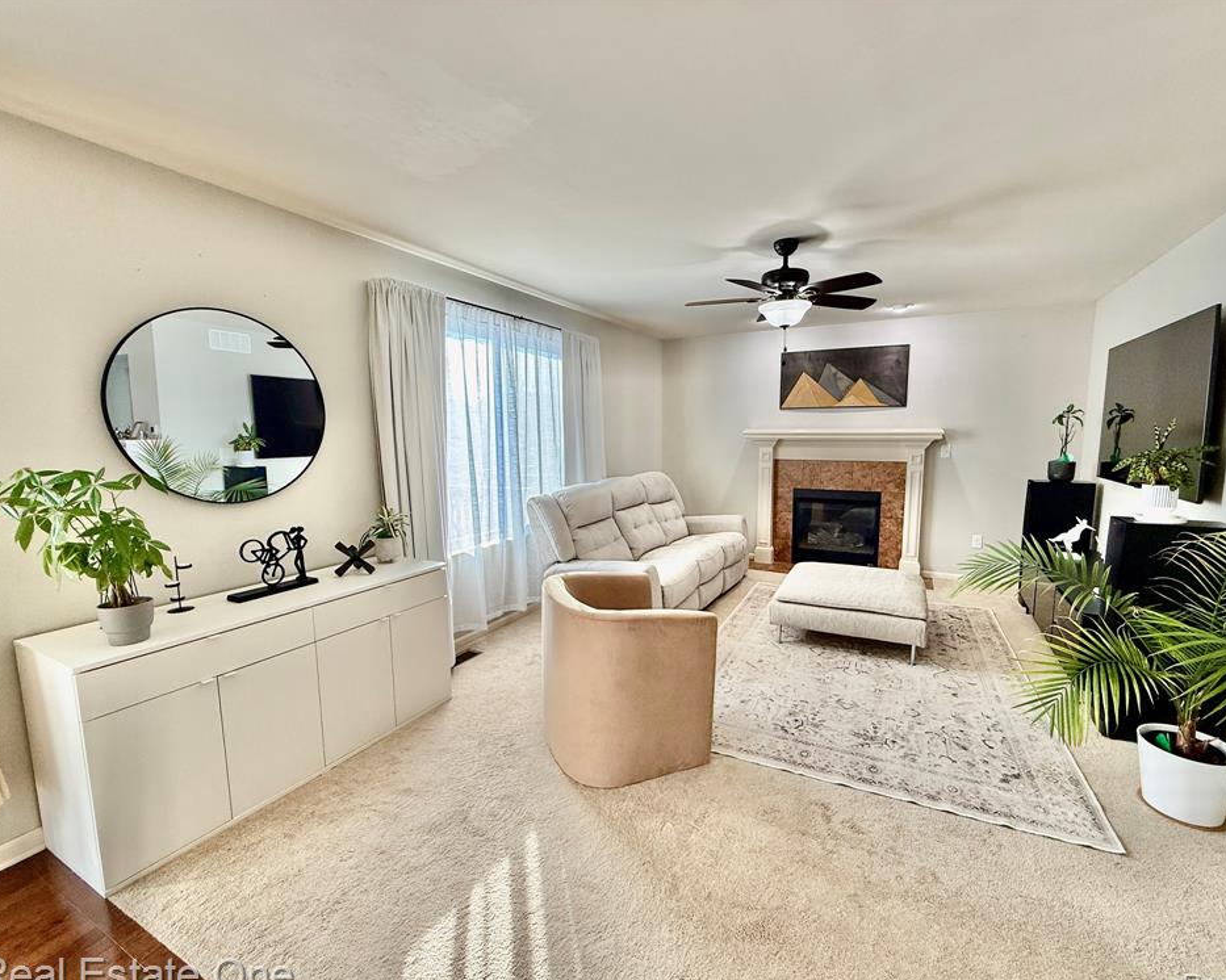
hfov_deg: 96.7
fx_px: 544
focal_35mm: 15
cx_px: 643
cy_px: 501
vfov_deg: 84.0
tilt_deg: -7.7
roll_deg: -0.2
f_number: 2.2
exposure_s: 1/120
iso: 64
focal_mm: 2.22
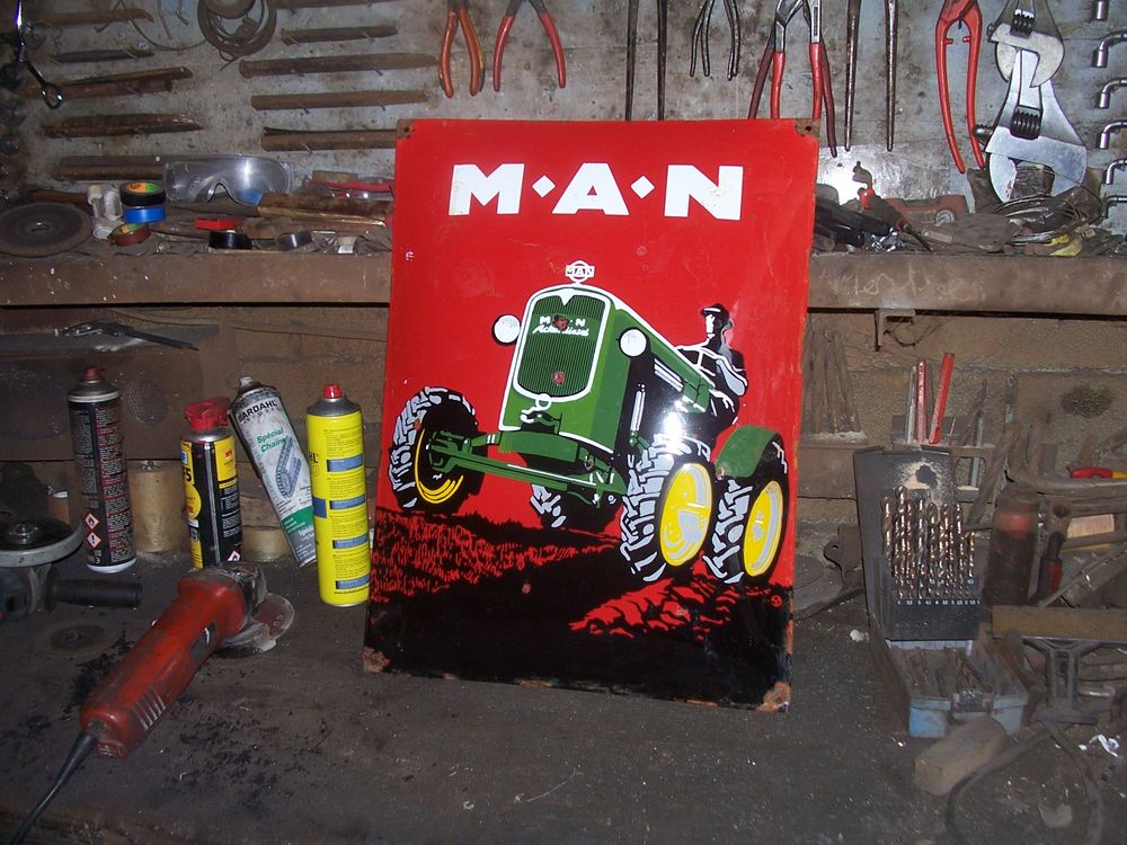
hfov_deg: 52.6
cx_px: 564
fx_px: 1140
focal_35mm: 35
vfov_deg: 40.7
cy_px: 422
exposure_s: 1/60
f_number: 2.8
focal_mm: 6
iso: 80
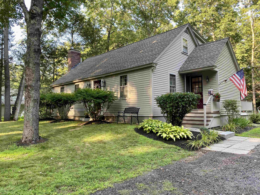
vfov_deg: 53.1
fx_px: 195
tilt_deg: +4.1
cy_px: 98
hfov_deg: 67.3
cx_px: 130
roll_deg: +0.5
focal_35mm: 26
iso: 64
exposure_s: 1/121
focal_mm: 4.25
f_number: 1.8
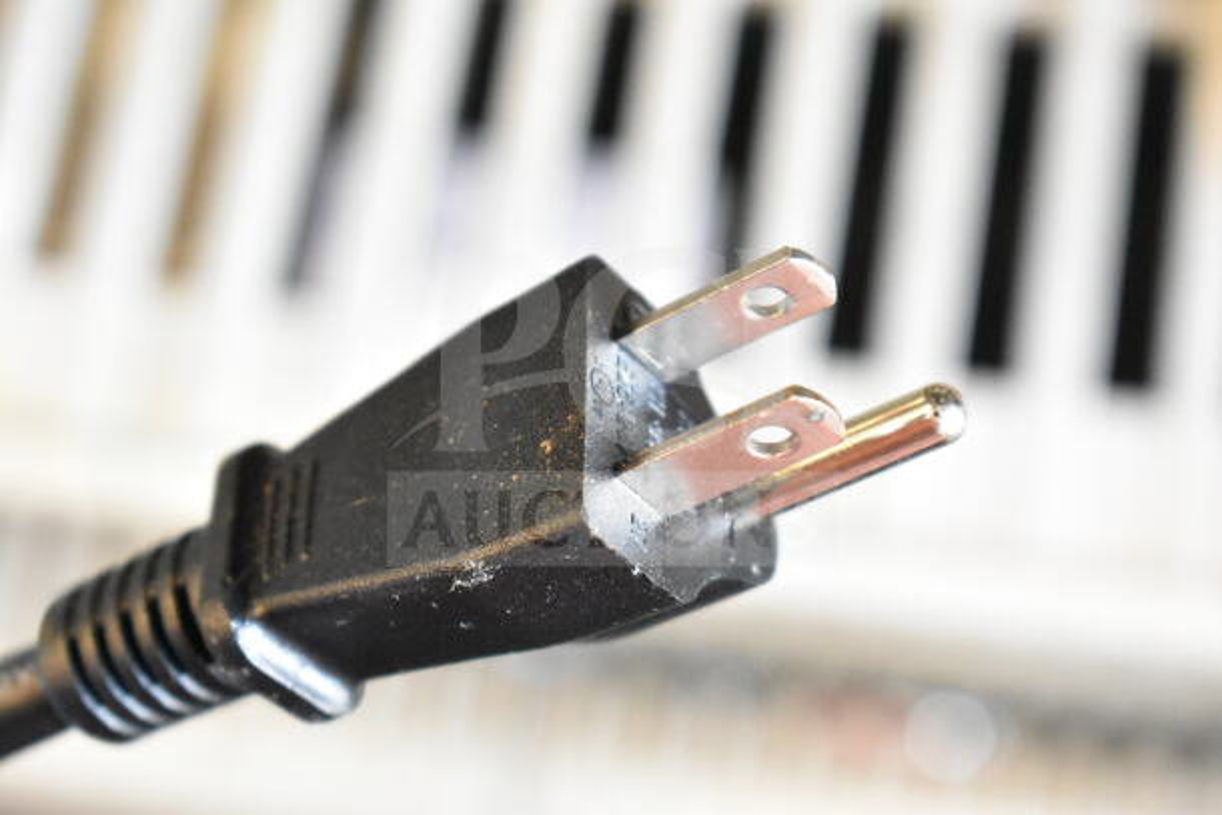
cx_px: 611
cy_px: 408
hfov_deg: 24.6
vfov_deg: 16.6
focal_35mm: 82
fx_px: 2801
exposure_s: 1/100
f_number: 5.6
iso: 10000
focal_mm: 55
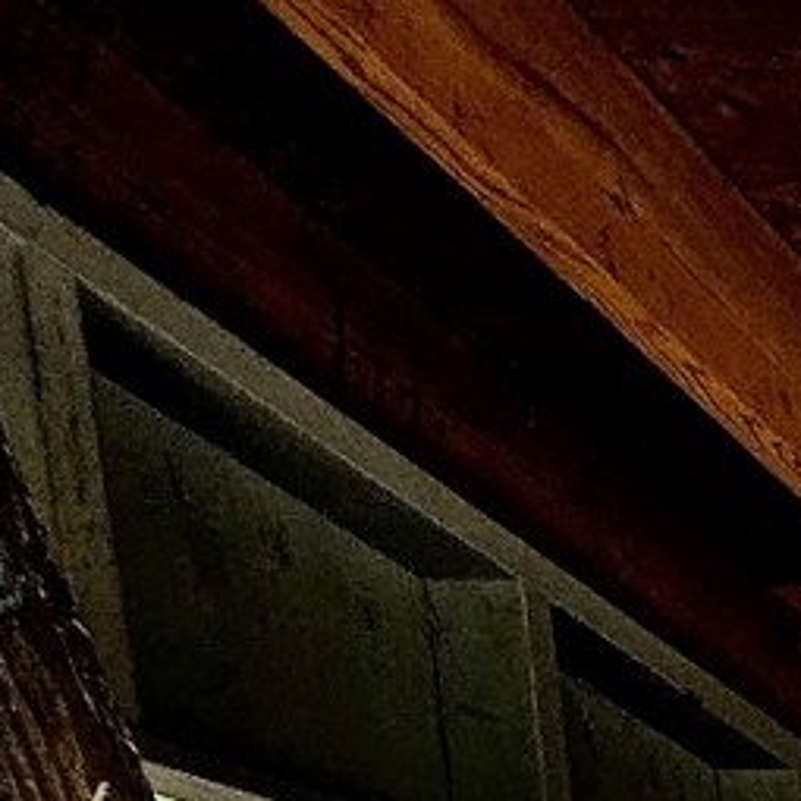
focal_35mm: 65
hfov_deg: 13.8
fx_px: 1702
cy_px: 1596
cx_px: 2079
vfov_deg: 18.1
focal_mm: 2.2
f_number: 2.2
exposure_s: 1/60.2
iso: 100
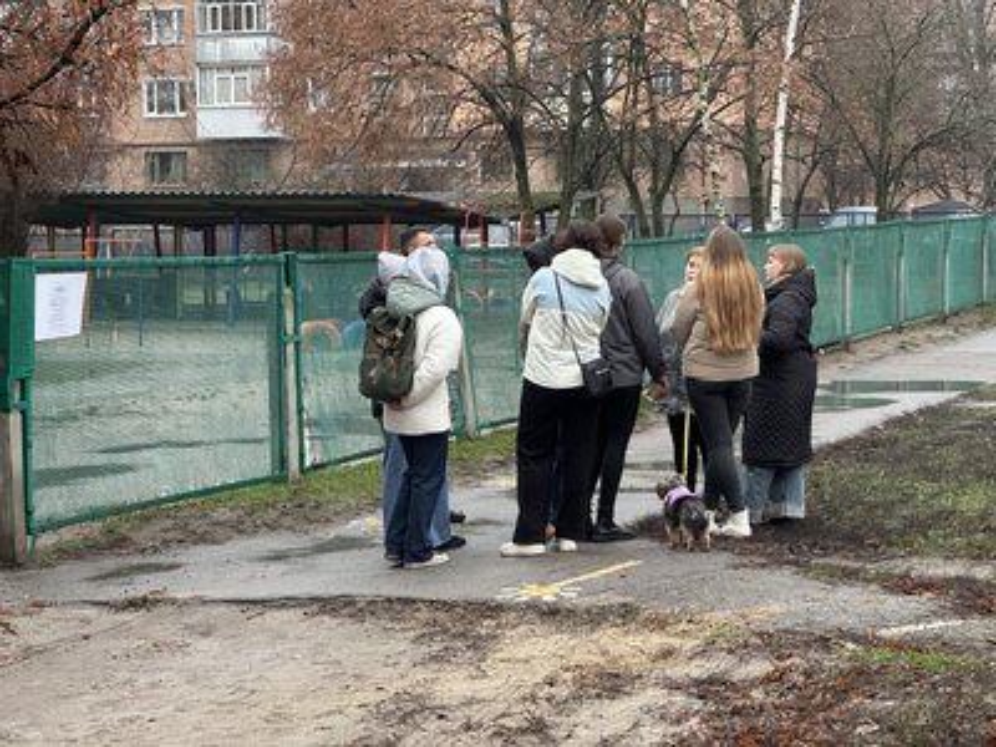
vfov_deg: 19.1
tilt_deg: -2.6
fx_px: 2216
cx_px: 498
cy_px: 374
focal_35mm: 77
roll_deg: +0.5
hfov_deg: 25.3
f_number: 2.8
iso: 160
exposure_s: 1/99
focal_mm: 9
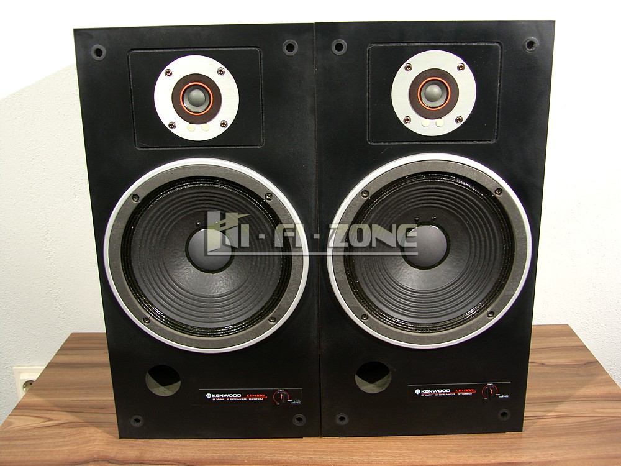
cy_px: 233
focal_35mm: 35
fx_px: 628
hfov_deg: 52.6
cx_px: 310
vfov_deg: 40.7
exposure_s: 1/30
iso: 50
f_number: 2.5
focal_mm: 9
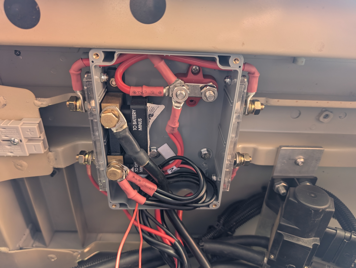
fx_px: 247
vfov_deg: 56.9
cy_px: 134
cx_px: 178
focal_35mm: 24
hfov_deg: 71.5
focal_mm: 6.9
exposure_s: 1/117
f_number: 1.68
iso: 422
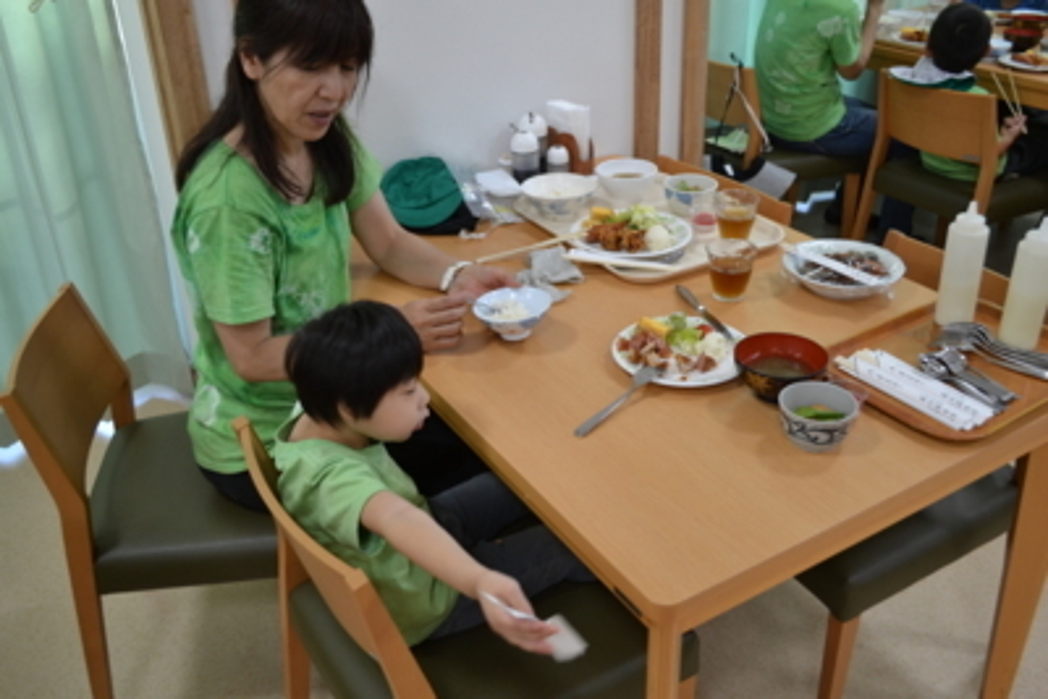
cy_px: 350
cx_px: 524
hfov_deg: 57.2
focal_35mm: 33
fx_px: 961
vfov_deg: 40.0
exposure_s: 1/60
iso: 400
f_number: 3.8
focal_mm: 22
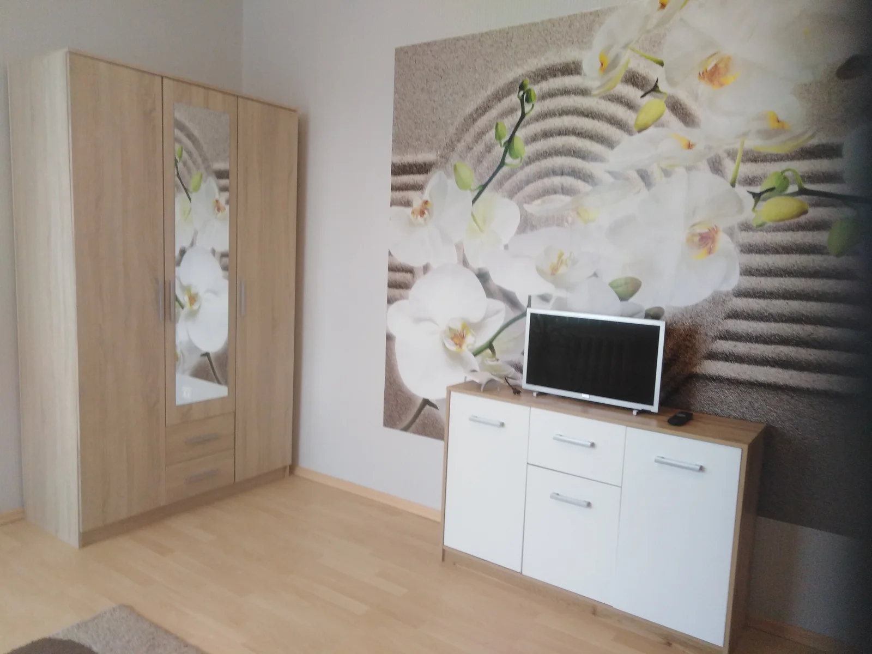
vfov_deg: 53.1
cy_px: 327
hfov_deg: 67.3
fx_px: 655
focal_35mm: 26
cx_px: 436
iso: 246
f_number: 2.2
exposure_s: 1/30
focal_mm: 3.46
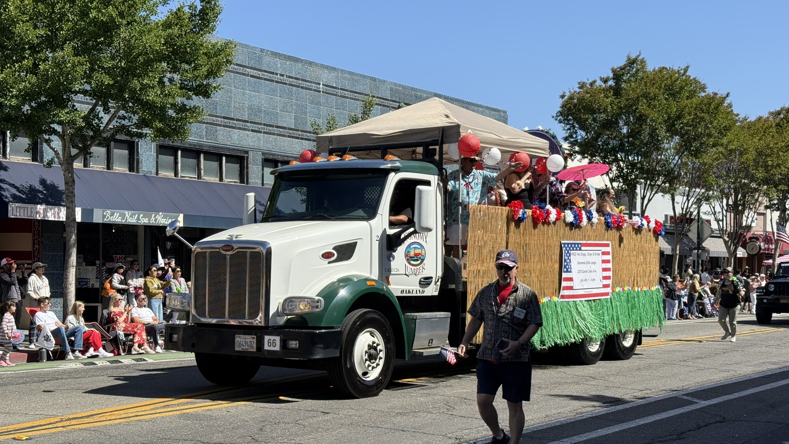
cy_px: 255
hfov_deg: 39.2
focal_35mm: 53
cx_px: 395
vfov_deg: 22.6
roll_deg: -0.7
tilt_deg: +0.3
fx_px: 1109
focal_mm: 6.76
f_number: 1.78
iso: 64
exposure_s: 1/3704
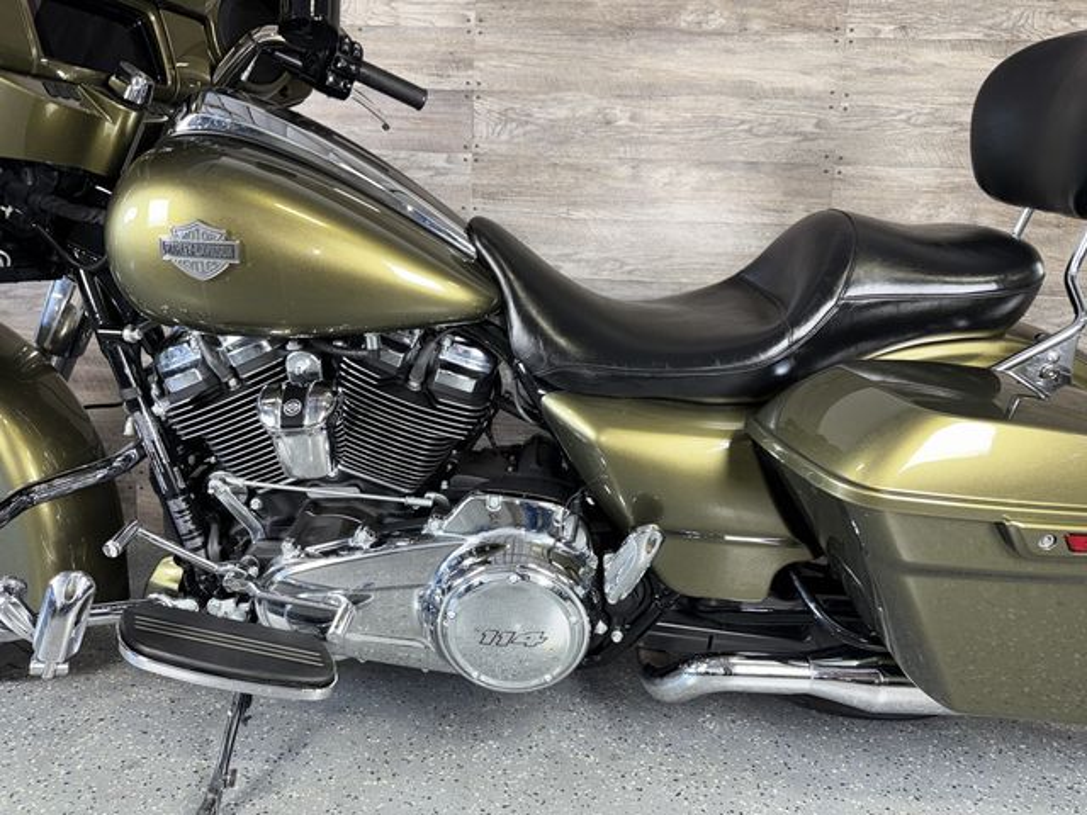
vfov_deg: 56.8
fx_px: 754
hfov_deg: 71.6
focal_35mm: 24
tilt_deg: -7.9
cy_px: 408
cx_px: 544
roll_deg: -1.6
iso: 64
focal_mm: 6.76
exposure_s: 1/25
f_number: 1.78
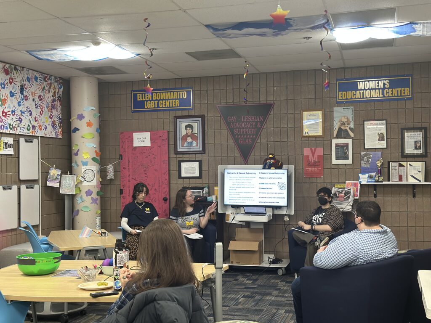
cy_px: 162
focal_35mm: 48
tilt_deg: +0.4
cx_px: 216
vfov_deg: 30.3
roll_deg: +1.0
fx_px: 598
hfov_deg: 39.7
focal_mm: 6.86
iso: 320
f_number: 1.78
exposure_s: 1/60
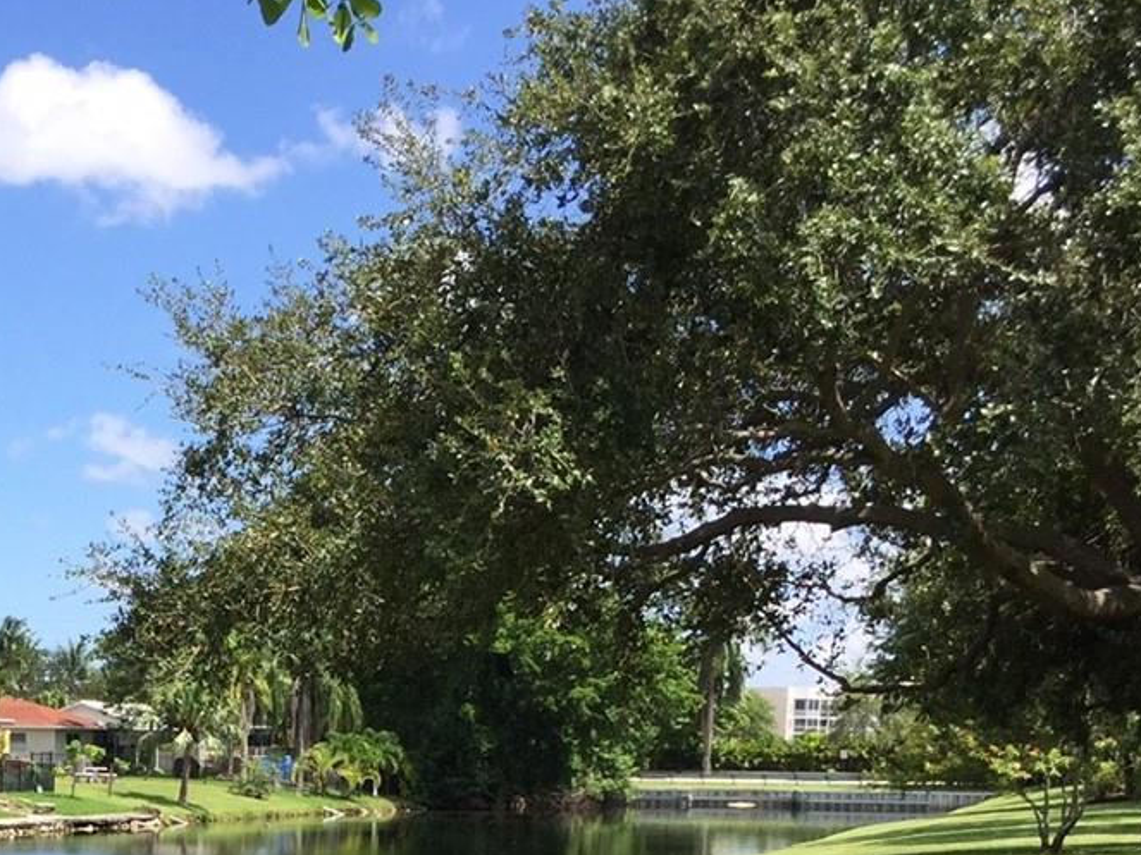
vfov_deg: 19.8
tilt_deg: -6.3
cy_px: 1015
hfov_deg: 26.5
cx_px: 48
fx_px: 2307
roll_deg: -2.4
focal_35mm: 70
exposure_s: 1/1464
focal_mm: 4.15
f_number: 2.2
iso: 32
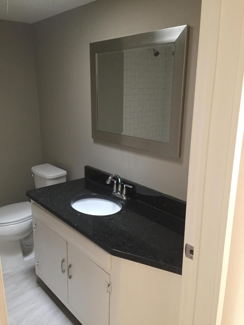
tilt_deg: -16.1
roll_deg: -0.3
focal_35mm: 29
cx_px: 122
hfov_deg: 48.2
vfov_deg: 61.7
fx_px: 273
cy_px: 162
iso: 250
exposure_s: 1/17
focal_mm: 4.15
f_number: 2.2
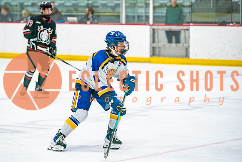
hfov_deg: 11.2
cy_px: 96
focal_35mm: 183
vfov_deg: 7.5
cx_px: 94
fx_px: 1228
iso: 500
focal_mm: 145
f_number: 3.2
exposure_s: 1/640
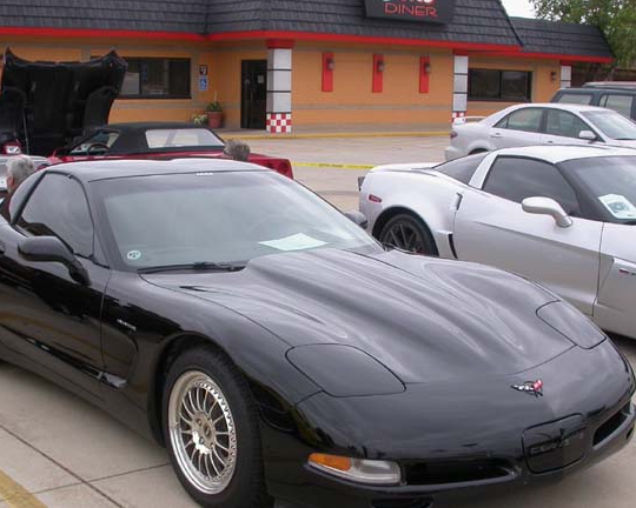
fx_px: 1035
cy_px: 293
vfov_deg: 27.6
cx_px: 241
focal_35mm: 55
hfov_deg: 34.0
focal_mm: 7.85
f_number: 6
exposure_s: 1/212
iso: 100
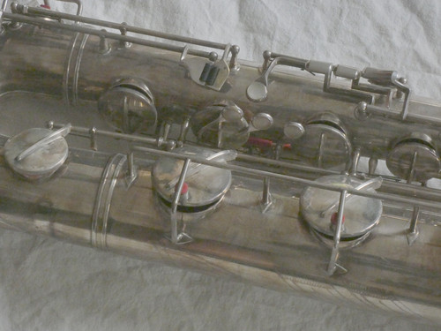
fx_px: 1248
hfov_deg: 20.0
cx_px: 220
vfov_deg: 15.1
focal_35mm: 98
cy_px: 166
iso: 400
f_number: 8
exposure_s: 1/125
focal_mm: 17.5
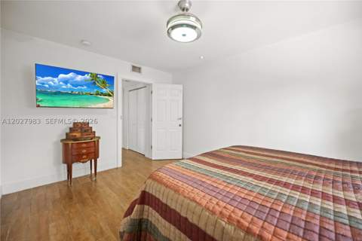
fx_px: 141
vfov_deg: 81.2
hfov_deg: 104.3
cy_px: 120
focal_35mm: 14
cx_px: 181
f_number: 2.8
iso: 110
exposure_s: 1/13
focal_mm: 14
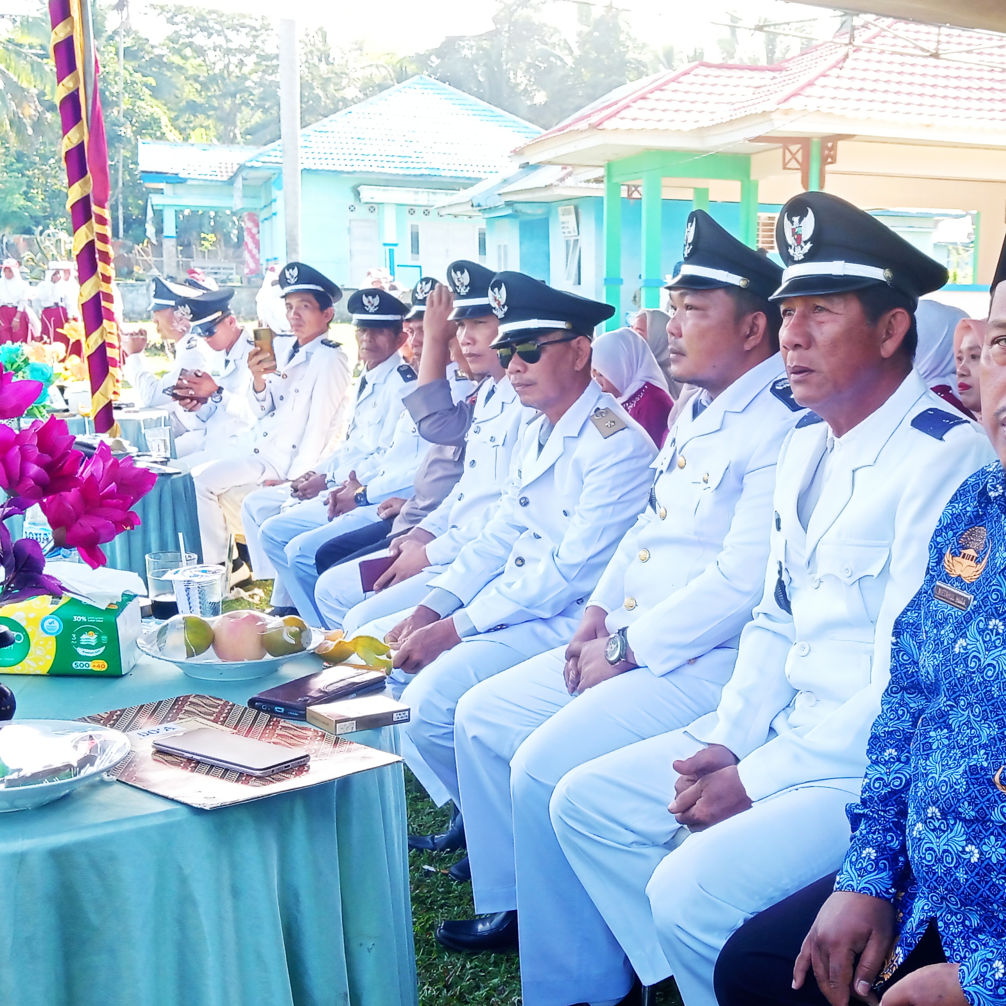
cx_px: 726
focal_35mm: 45
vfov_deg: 37.5
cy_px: 517
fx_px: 1480
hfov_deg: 36.9
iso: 101
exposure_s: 1/141
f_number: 1.8
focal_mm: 3.98
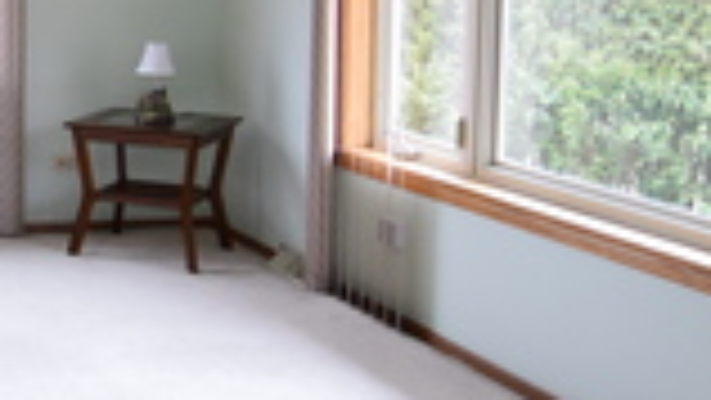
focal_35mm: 70
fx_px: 1323
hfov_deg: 25.3
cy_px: 38
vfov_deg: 17.0
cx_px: -252
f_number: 4
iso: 800
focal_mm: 11
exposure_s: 1/60
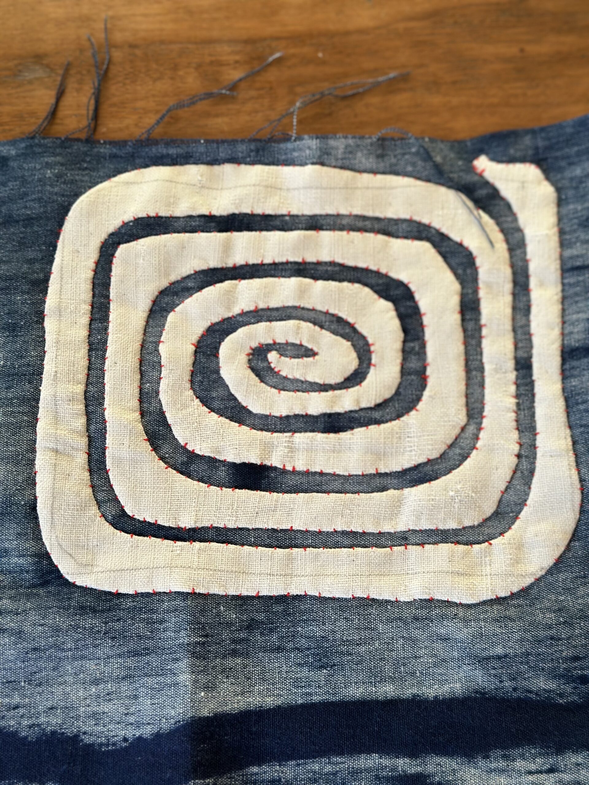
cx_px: 294
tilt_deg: -73.8
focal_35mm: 48
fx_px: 1089
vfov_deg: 39.7
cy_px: 392
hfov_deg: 30.3
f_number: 1.78
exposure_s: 1/92
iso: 125
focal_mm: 6.86
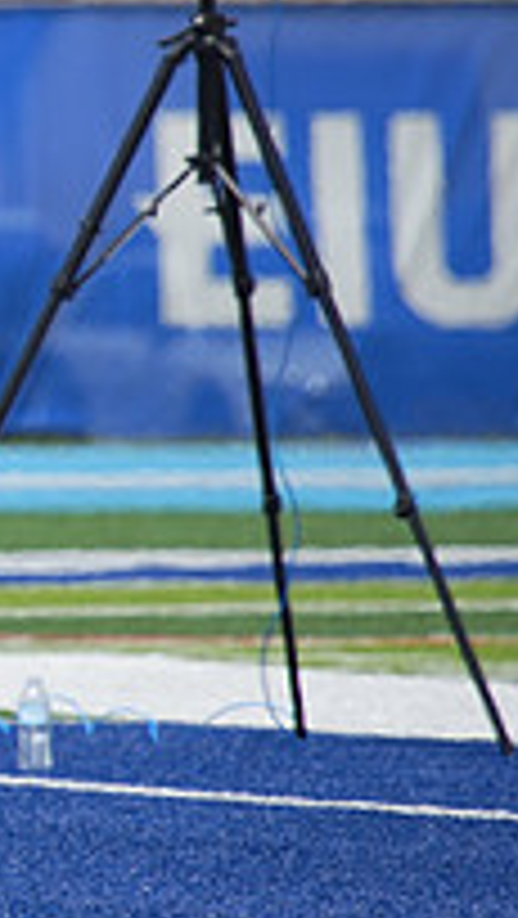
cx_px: -725
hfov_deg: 1.1
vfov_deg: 2.0
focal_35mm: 1085
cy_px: 331
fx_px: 26450
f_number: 6.3
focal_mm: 365
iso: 320
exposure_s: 1/1600
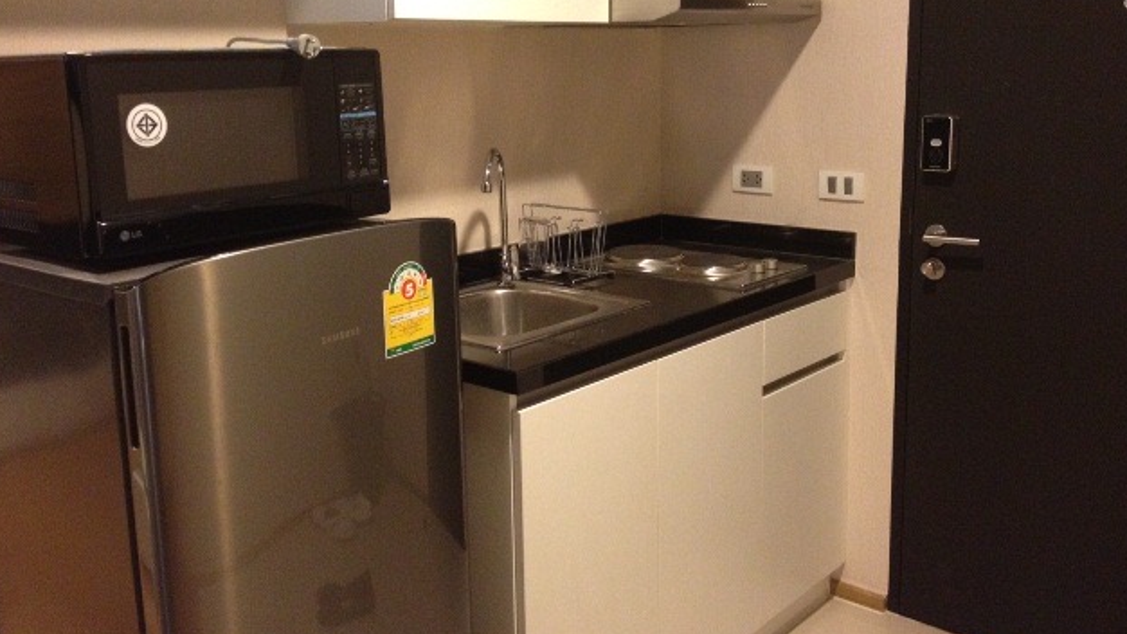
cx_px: 564
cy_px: 247
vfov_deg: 30.3
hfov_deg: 51.6
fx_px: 1165
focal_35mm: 39
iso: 400
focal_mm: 4.28
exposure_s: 1/15
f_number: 2.4
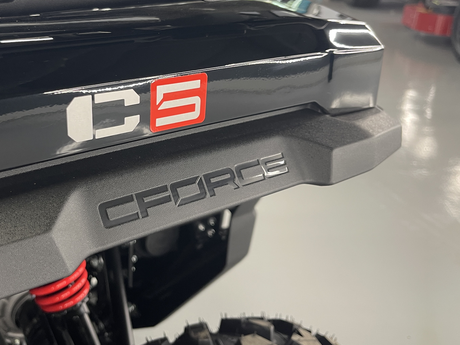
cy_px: 130
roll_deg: -0.3
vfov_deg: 38.4
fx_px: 492
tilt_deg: -23.9
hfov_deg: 49.0
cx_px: 144
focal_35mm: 37
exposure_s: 1/60
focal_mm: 5.1
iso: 160
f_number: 1.6
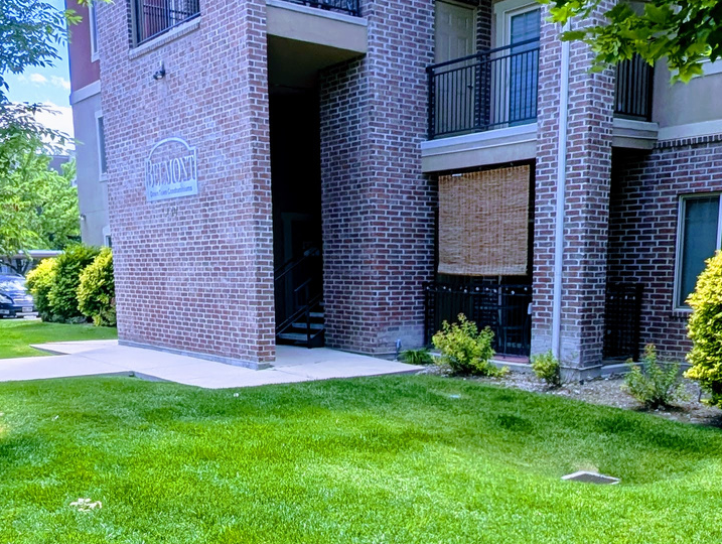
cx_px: 390
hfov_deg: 50.0
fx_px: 773
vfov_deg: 37.4
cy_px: 434
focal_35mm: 37
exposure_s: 1/726
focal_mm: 1.95
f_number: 2.2
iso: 50
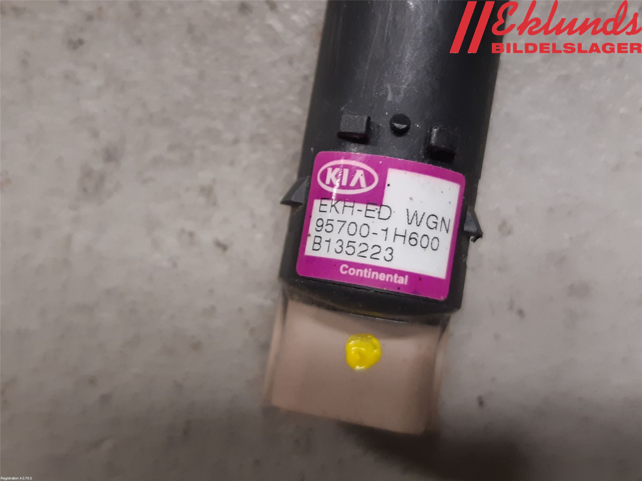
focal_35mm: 26
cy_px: 240
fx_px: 482
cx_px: 321
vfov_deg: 53.1
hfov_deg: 67.3
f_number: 1.7
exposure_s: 1/50
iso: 125
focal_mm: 3.93
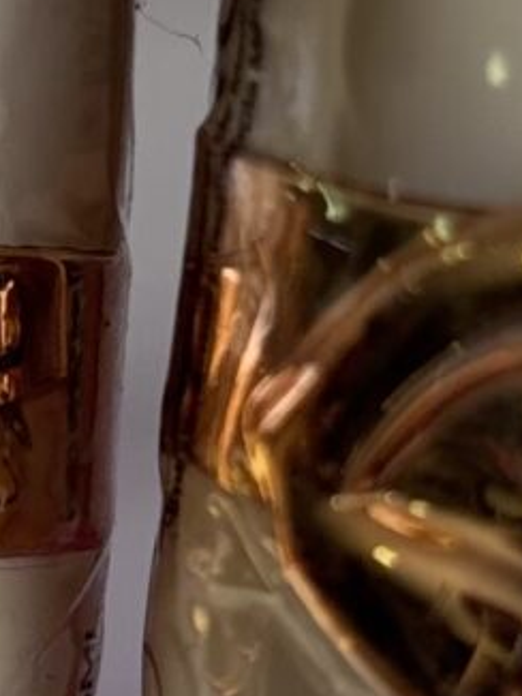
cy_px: 480
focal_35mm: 205
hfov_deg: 7.2
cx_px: 66
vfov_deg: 9.6
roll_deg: +8.1
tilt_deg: -23.8
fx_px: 4119
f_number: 1.6
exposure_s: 1/121
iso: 40
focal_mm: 5.96
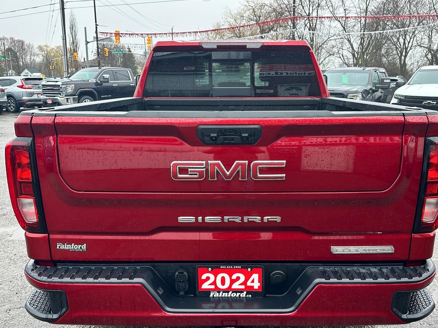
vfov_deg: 45.3
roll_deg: -0.3
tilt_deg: -15.9
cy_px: 186
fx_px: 392
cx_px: 234
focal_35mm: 31
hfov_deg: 58.3
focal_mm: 6.86
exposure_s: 1/166
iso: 80
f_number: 1.78
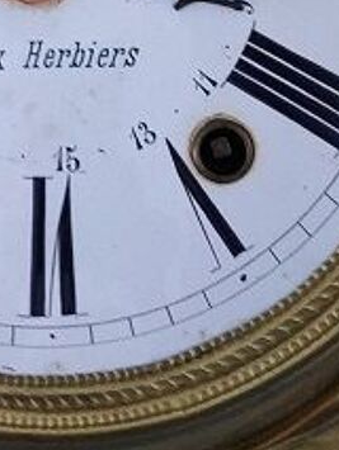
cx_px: 75
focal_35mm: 90
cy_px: -42
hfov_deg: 16.3
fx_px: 1173
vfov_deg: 20.7
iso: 320
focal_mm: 3.94
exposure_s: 1/25
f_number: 1.9
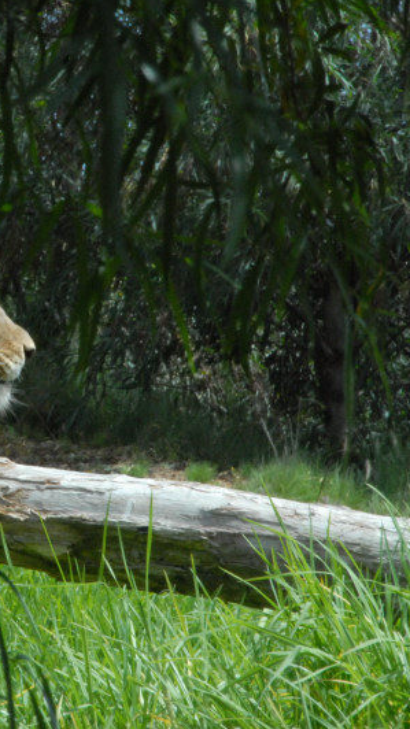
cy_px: 364
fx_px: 9148
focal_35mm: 473
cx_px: 4
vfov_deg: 4.6
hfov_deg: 2.6
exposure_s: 1/125
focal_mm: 200
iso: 1100
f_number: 29
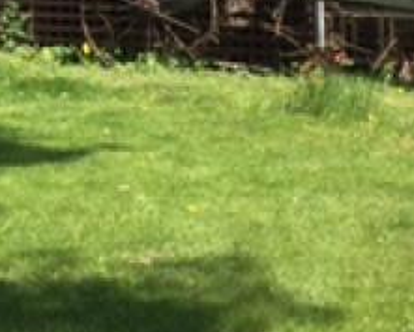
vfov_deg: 11.2
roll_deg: -1.4
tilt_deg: +5.2
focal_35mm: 131
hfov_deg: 14.6
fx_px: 1606
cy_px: -193
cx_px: 84
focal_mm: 4.15
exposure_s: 1/879
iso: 32
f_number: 2.2
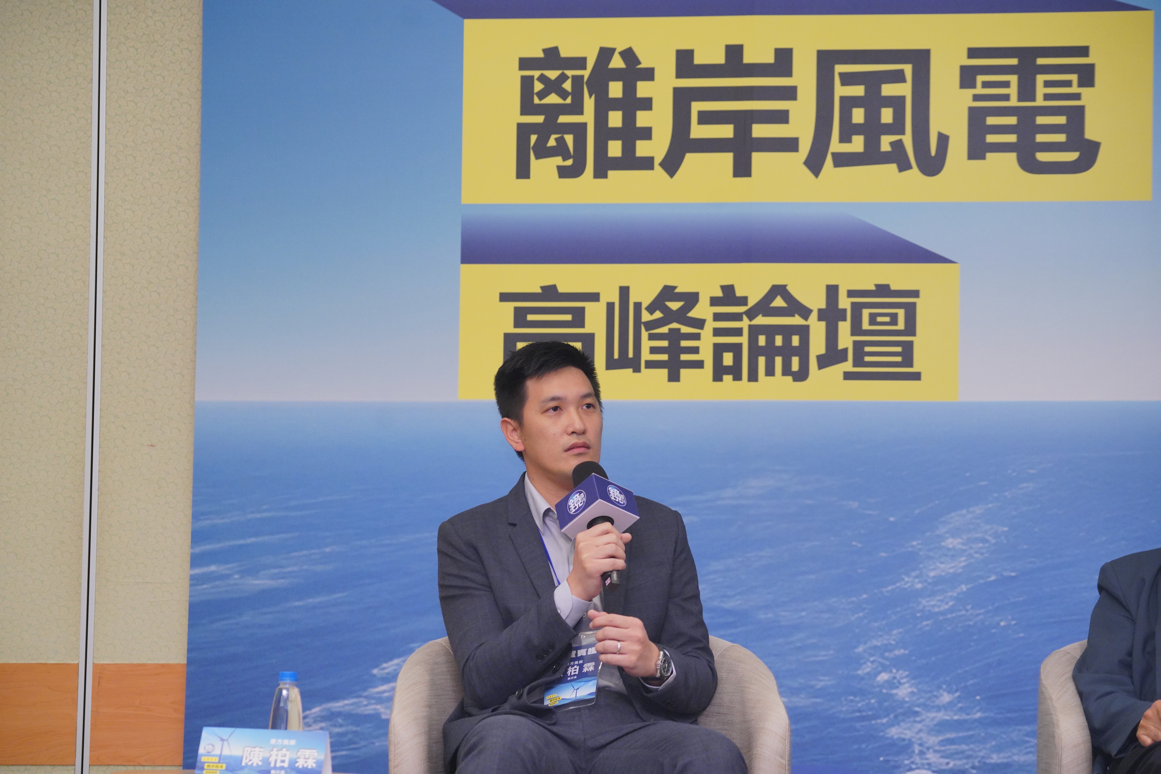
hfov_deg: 16.8
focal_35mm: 122
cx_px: 580
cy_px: 387
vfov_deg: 11.2
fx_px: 3935
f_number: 4.5
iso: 3200
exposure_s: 1/125
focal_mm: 122
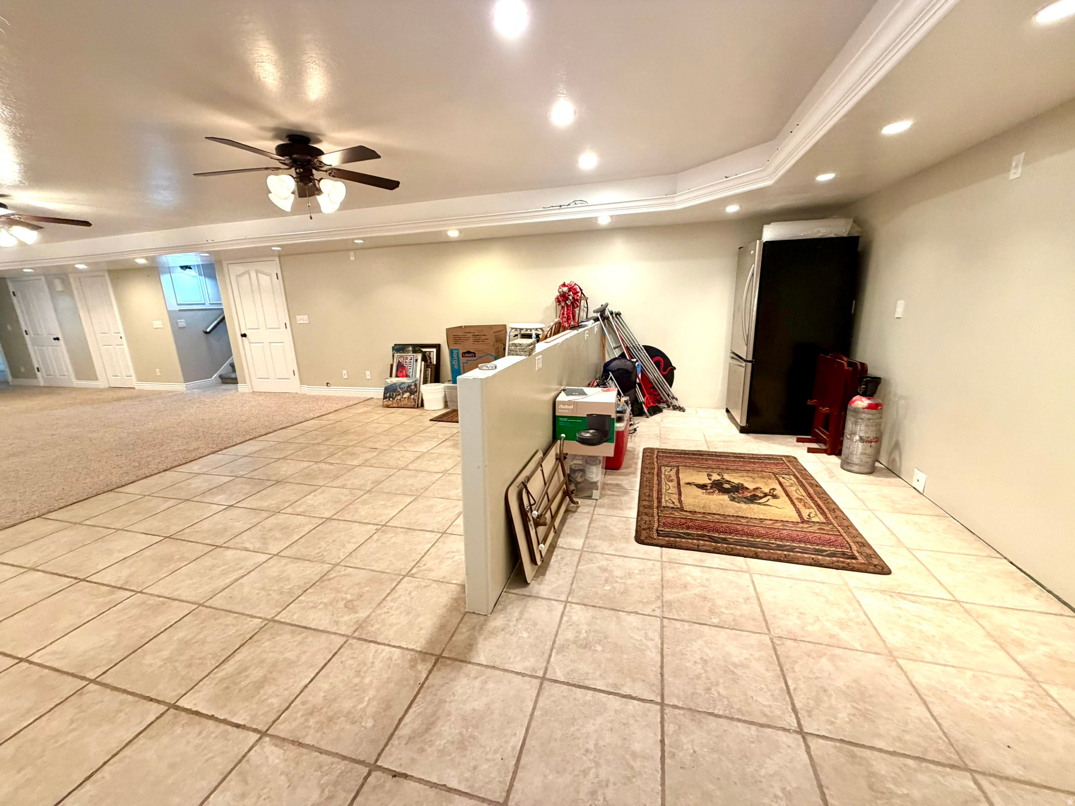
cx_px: 538
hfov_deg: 102.1
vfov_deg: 85.7
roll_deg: +1.4
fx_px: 435
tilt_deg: -13.1
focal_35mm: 14
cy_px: 403
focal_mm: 2.22
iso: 250
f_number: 2.2
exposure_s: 1/60
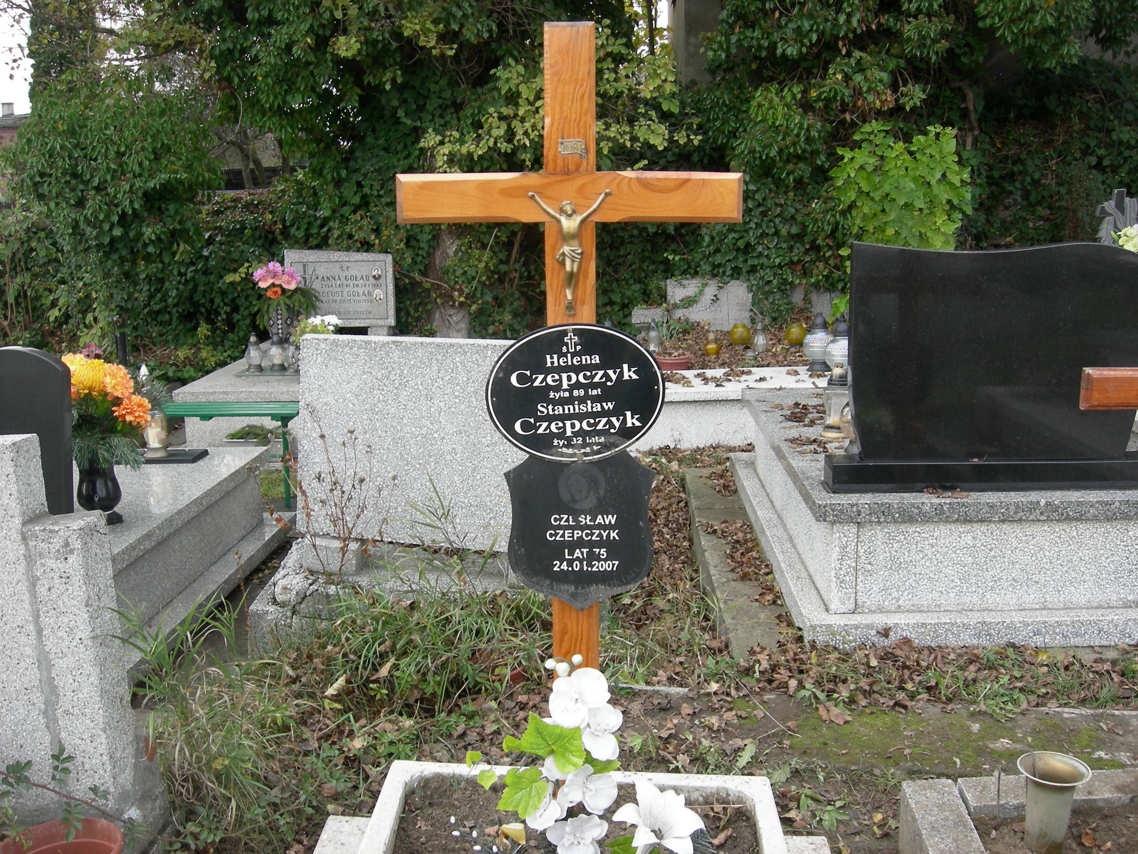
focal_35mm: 36
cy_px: 427
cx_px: 569
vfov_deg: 39.7
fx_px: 1183
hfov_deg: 51.4
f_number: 3.8
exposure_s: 1/86.5
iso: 64
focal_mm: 7.5
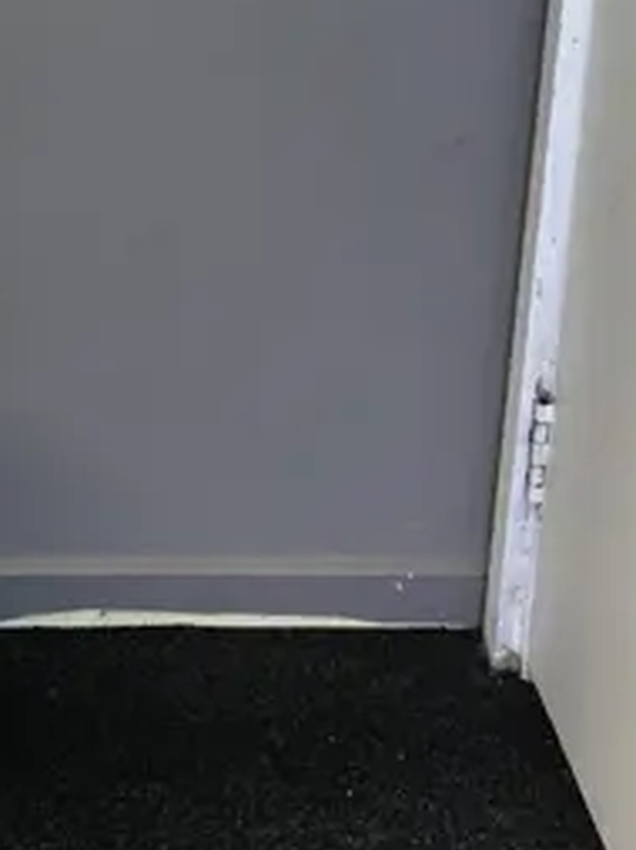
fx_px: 2871
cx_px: -382
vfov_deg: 16.2
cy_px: -164
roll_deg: +0.1
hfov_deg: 11.9
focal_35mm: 117
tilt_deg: -17.5
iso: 64
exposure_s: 1/33
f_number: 2.2
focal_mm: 4.15
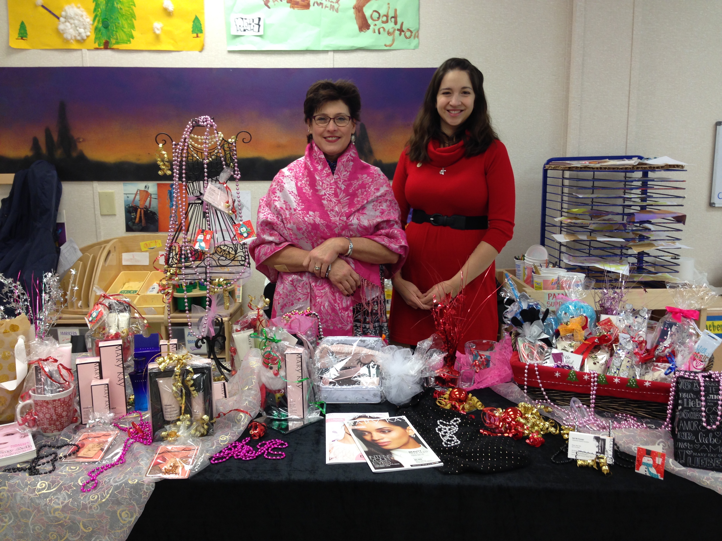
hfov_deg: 55.4
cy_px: 270
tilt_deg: -11.5
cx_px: 361
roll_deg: +0.0
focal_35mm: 33
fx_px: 688
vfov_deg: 42.9
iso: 50
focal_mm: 4.12
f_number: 2.4
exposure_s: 1/24
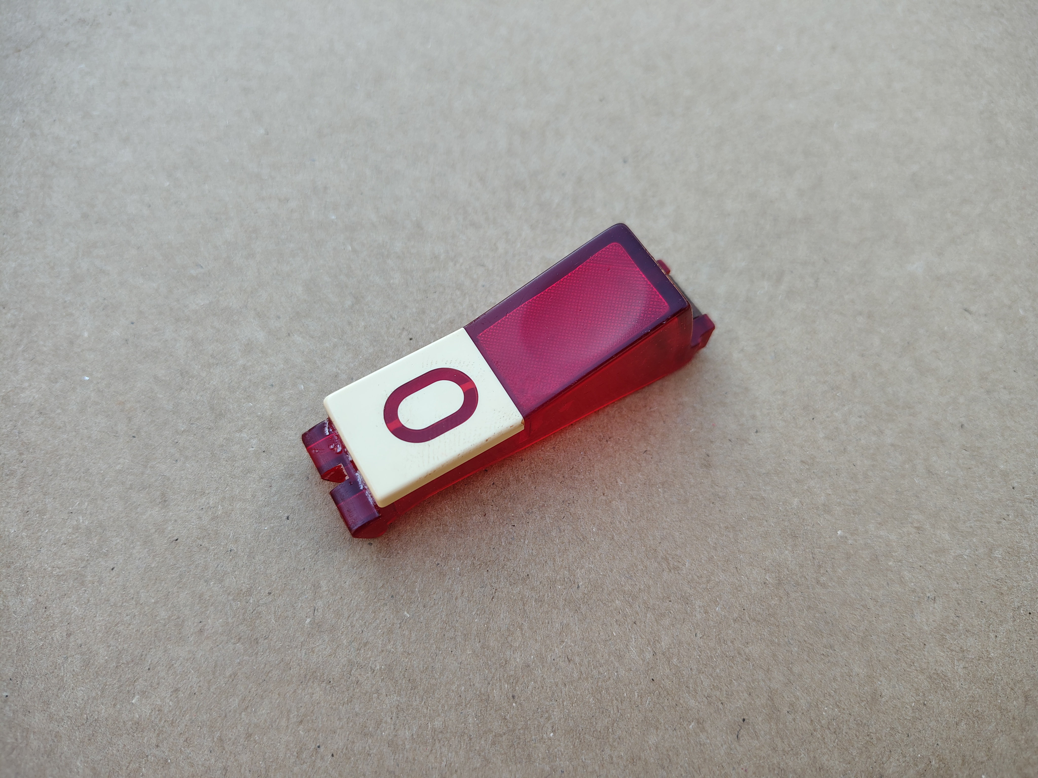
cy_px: 389
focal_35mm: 24
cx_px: 519
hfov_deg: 71.6
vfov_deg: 56.8
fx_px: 720
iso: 145
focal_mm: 5.56
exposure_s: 1/100
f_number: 1.8
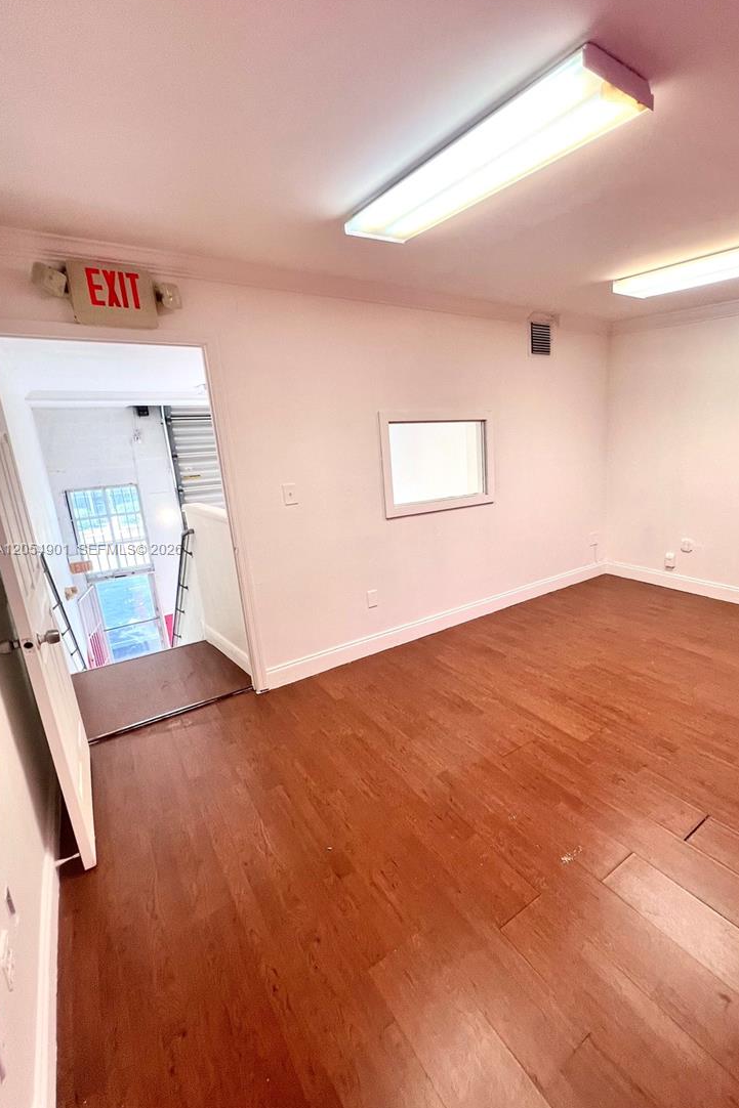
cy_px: 550
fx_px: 462
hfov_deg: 76.2
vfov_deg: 100.4
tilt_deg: -14.4
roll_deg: +2.3
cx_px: 453
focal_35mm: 15
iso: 80
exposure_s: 1/120
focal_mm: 1.57
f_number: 1.8
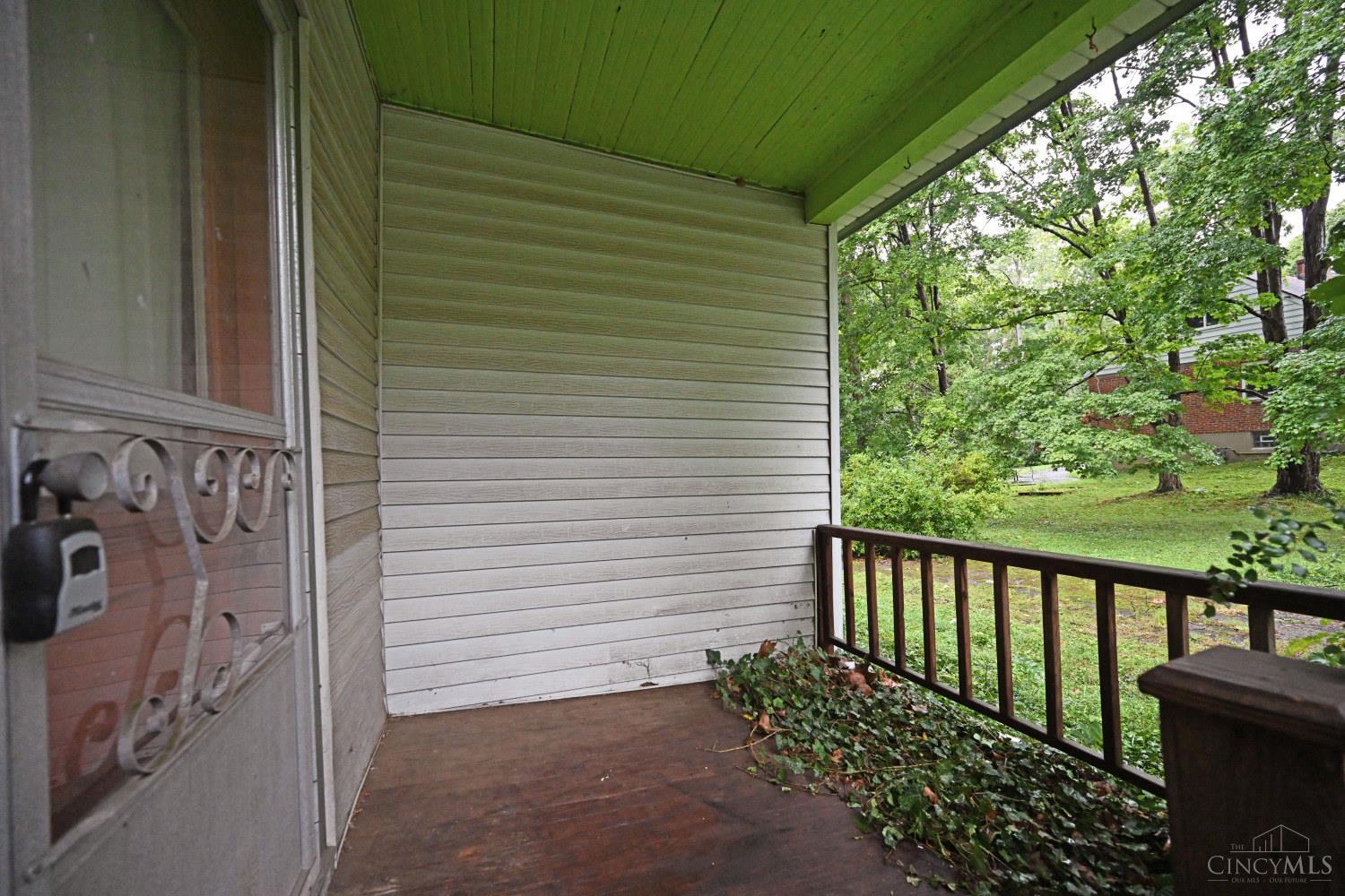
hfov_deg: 104.3
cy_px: 448
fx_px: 523
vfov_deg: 81.2
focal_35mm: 14
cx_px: 672
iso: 3200
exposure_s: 1/60
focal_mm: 14
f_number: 4
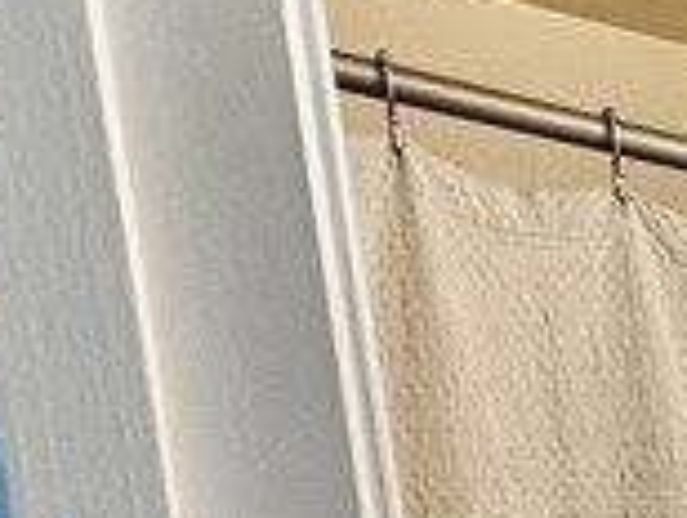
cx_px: 1646
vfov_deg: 13.7
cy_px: 1009
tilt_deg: -5.9
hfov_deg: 14.3
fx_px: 1849
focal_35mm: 93
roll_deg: +4.6
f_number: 2.2
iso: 80
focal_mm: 2.22
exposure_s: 1/120
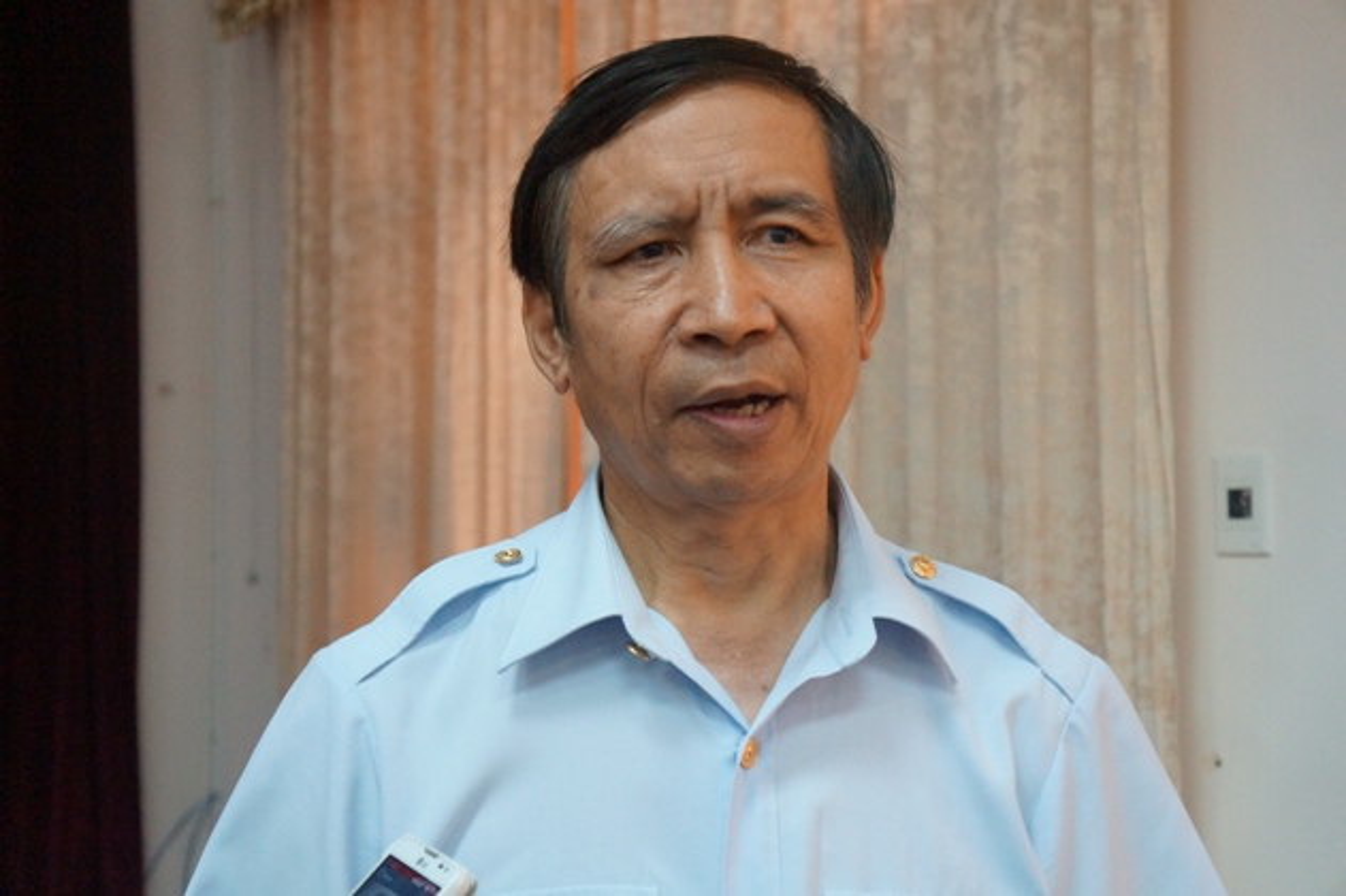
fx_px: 1962
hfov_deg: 37.9
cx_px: 673
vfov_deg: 25.7
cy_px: 448
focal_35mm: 52
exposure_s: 1/160
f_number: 4.5
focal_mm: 35
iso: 3200
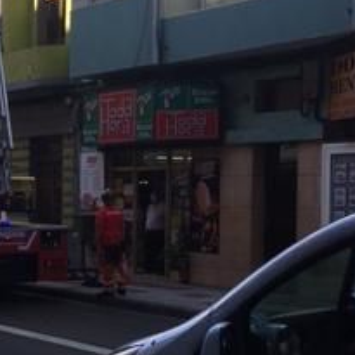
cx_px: -43
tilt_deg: -0.3
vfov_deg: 21.6
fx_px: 928
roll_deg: +0.1
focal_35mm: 80
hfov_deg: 20.6
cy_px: 232
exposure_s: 1/686
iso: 25
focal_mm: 4.15
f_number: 2.2
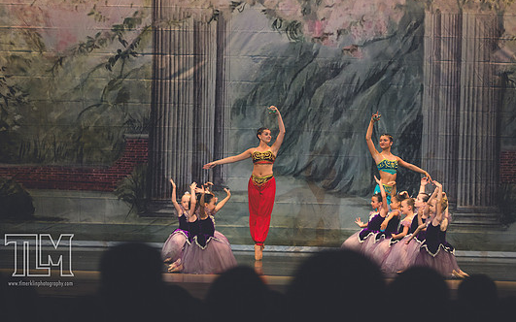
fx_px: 2222
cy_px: 144
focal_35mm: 158
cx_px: 251
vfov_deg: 8.3
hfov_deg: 13.2
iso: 800
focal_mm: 95
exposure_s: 1/500
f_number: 2.8
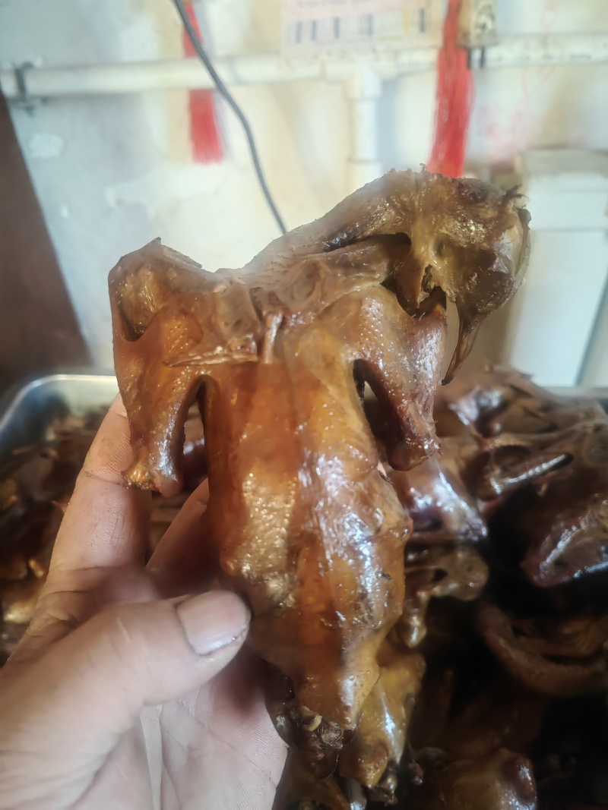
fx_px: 632
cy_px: 405
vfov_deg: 65.3
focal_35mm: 27
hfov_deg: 51.3
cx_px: 304
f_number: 1.8
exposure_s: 1/100
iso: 1000
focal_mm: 5.54
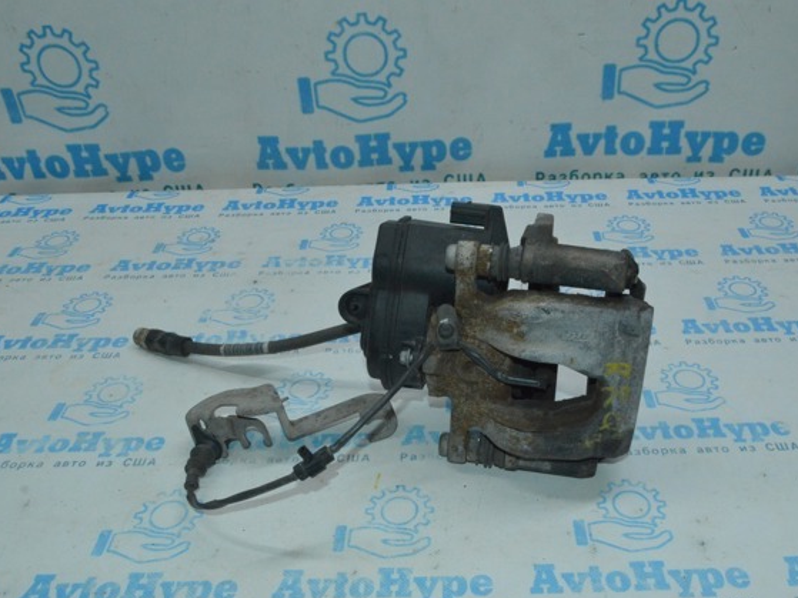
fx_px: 761
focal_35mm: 33
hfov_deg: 55.3
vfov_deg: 42.9
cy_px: 302
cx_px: 440
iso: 3600
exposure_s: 1/125
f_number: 16
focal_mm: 20
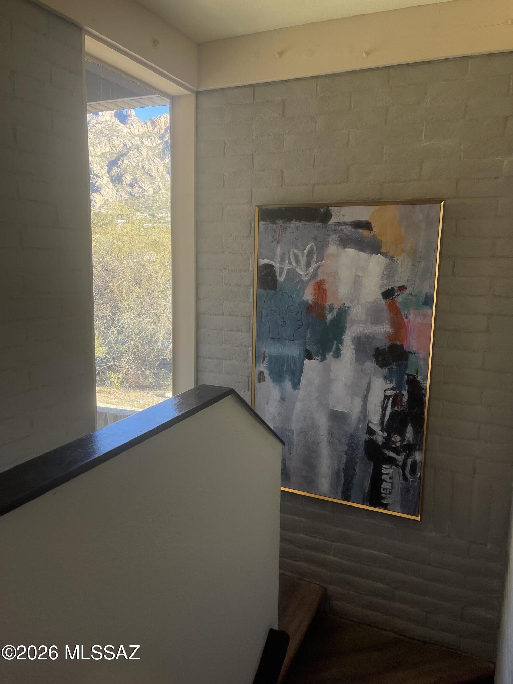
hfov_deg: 53.1
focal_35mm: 26
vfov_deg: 67.3
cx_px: 256
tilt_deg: -9.5
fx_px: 514
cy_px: 342
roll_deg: -1.0
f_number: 1.6
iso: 32
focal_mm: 5.1
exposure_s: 1/165
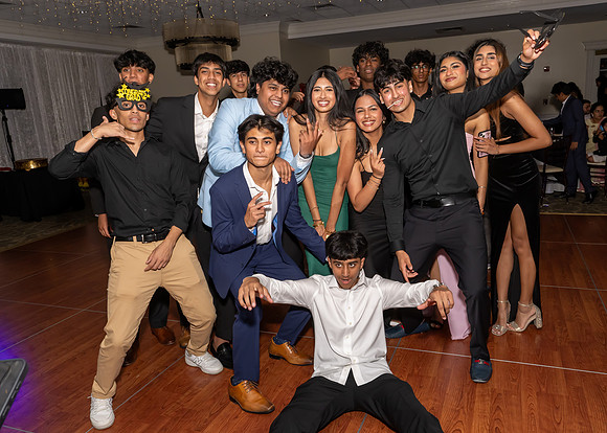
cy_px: 216
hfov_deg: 67.7
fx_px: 452
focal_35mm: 26
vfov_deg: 51.2
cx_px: 325
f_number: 9
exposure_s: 1/250
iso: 640
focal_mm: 17
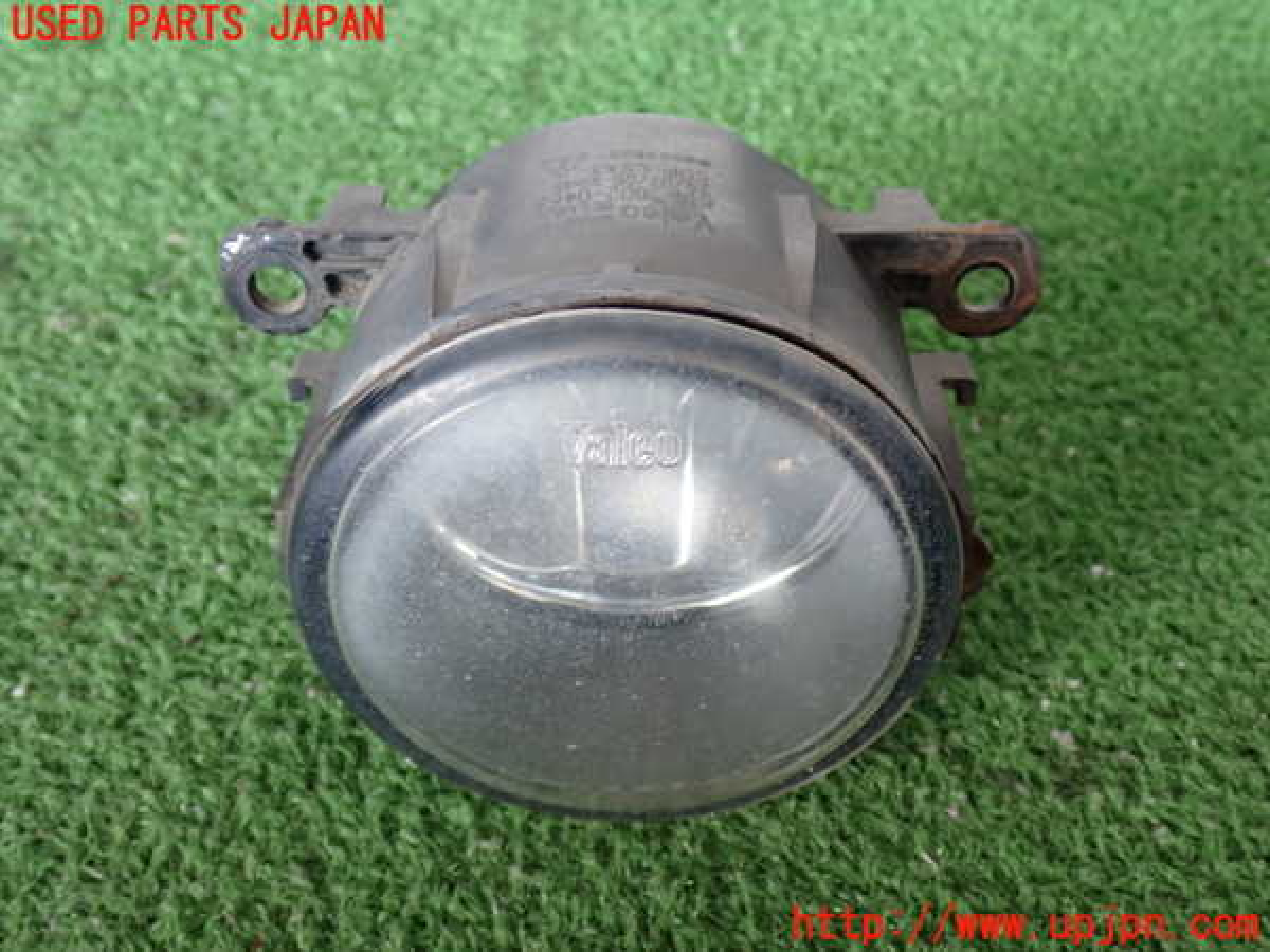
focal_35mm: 41
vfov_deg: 35.1
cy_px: 476
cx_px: 635
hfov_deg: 45.8
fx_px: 1504
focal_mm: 7.31
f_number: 2.8
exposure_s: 1/40
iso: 200
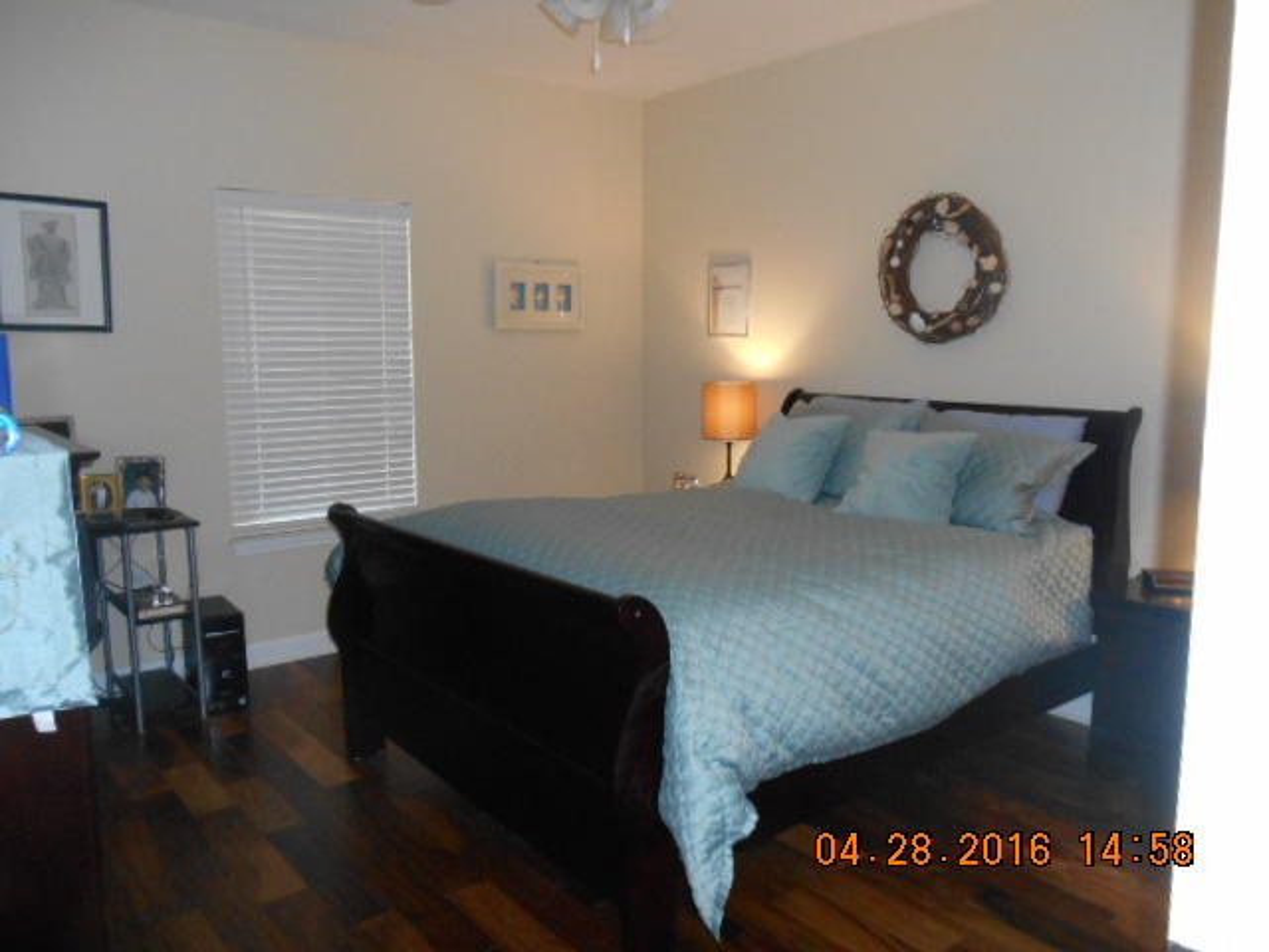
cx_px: 634
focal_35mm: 26
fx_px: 953
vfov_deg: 53.1
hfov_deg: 67.3
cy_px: 476
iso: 360
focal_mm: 4.7
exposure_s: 1/25
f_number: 3.4
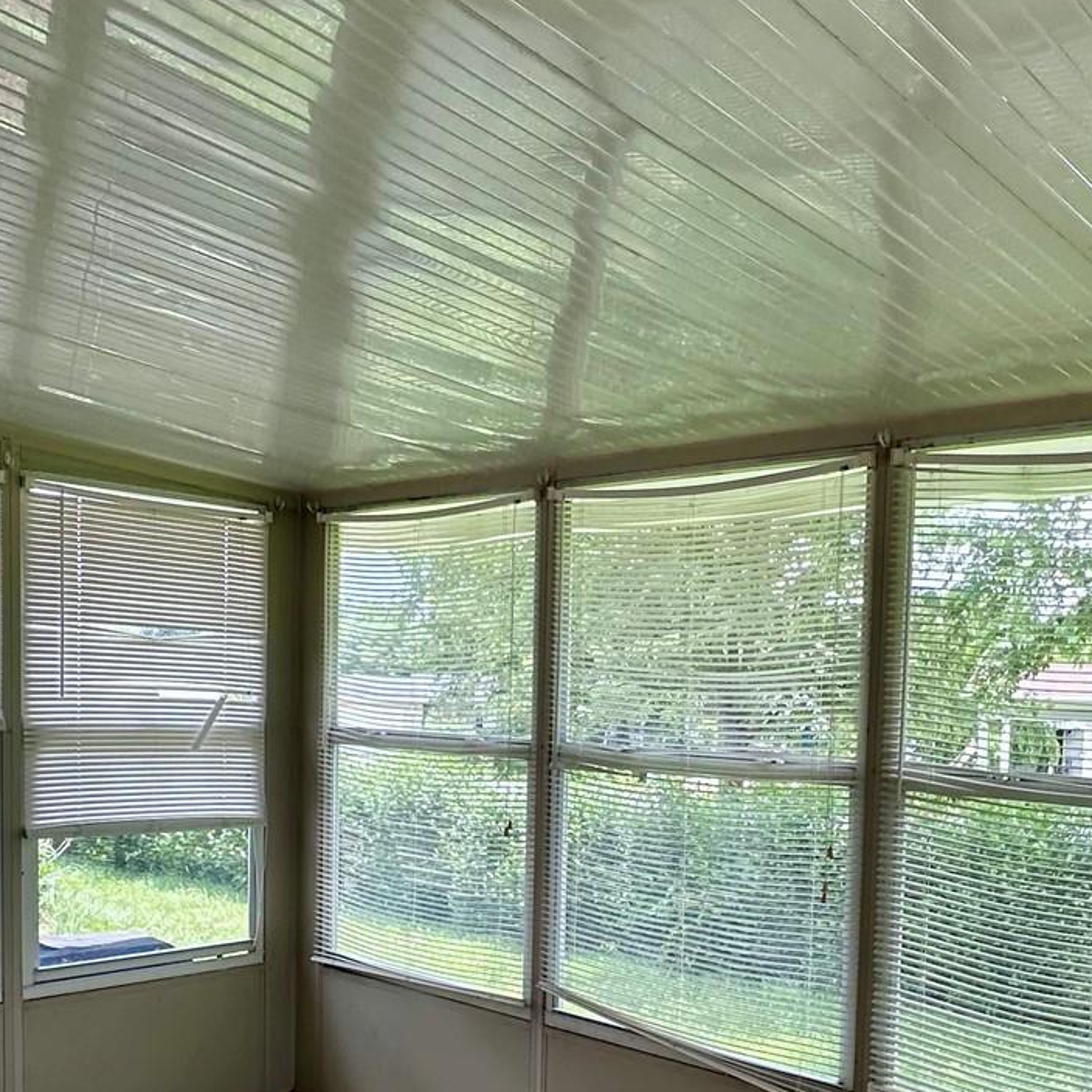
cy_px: 779
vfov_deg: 44.9
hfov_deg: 45.1
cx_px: 760
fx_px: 1285
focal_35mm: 36
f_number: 2.2
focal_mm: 2.22
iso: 40
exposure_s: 1/210
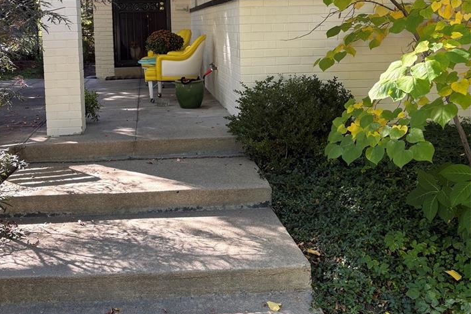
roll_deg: +1.9
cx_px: 171
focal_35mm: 46
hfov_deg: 42.4
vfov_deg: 28.7
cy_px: 67
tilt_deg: -3.7
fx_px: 602
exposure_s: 1/156
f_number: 1.6
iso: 40
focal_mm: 5.96
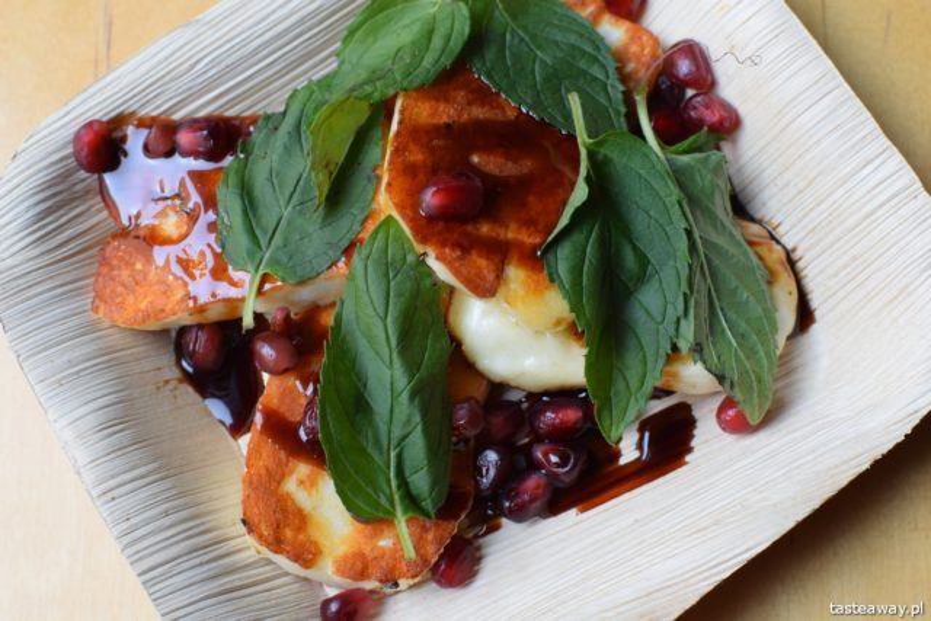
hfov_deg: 37.8
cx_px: 466
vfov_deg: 25.8
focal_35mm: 52
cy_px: 310
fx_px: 1358
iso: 500
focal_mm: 35
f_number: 8
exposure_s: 1/125
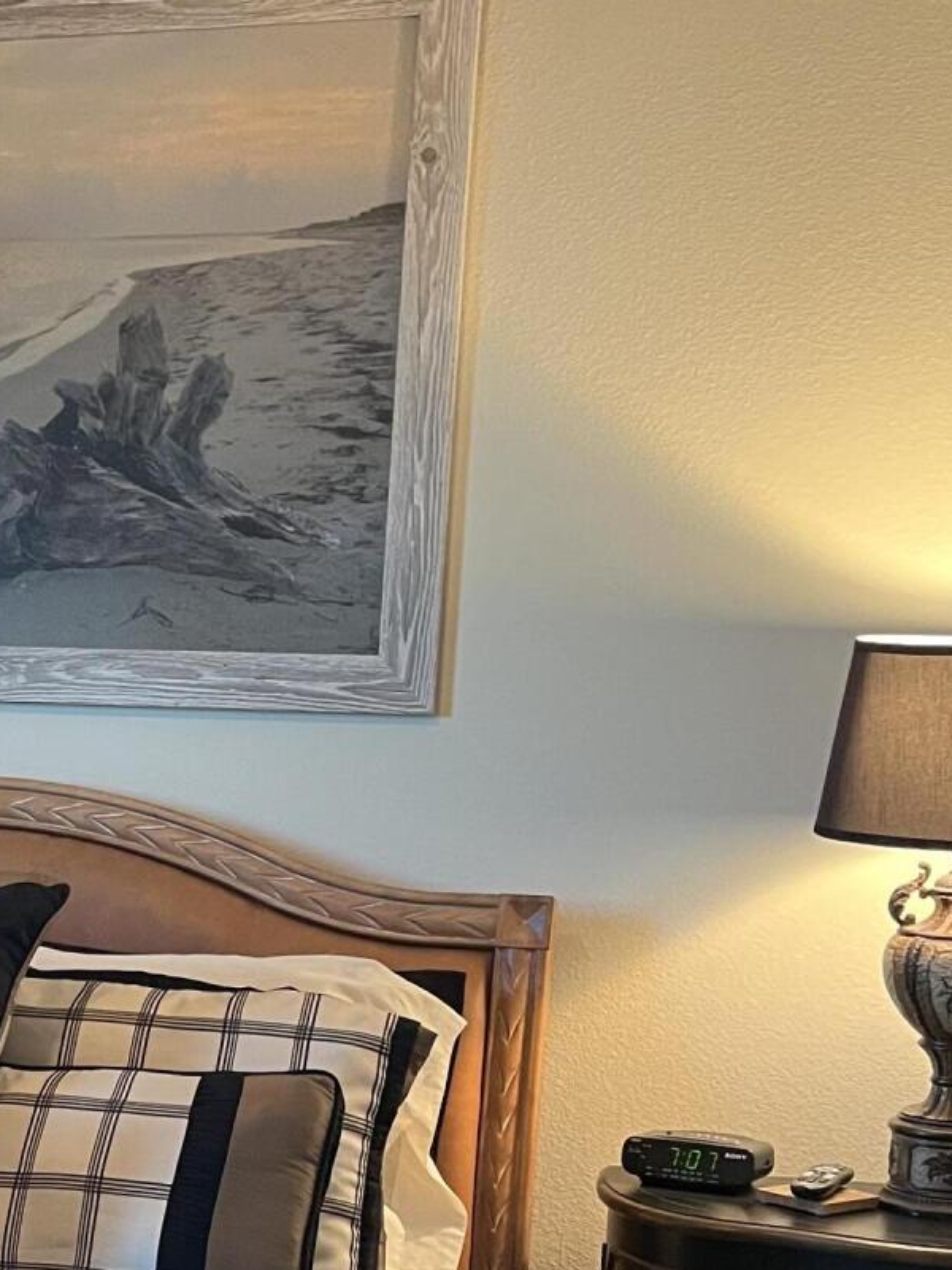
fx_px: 2383
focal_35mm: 65
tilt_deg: -9.3
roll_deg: +0.3
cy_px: 1089
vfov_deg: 28.9
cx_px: -71
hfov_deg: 21.5
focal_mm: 5.1
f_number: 1.6
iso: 500
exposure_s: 1/60
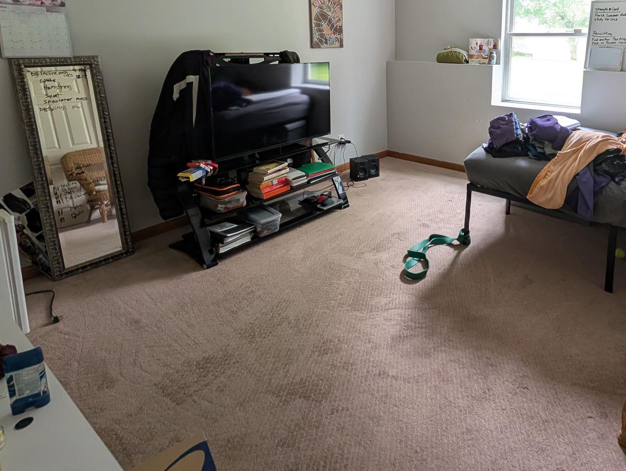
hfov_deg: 75.9
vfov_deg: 59.7
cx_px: 428
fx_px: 380
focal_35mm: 21
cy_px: 110
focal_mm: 2.02
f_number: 1.7
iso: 54
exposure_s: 1/30
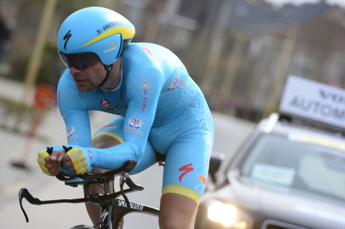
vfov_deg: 3.4
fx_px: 3830
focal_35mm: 400
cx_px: 172
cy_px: 114
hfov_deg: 5.2
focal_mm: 400
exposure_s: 1/1000
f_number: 8
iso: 1000
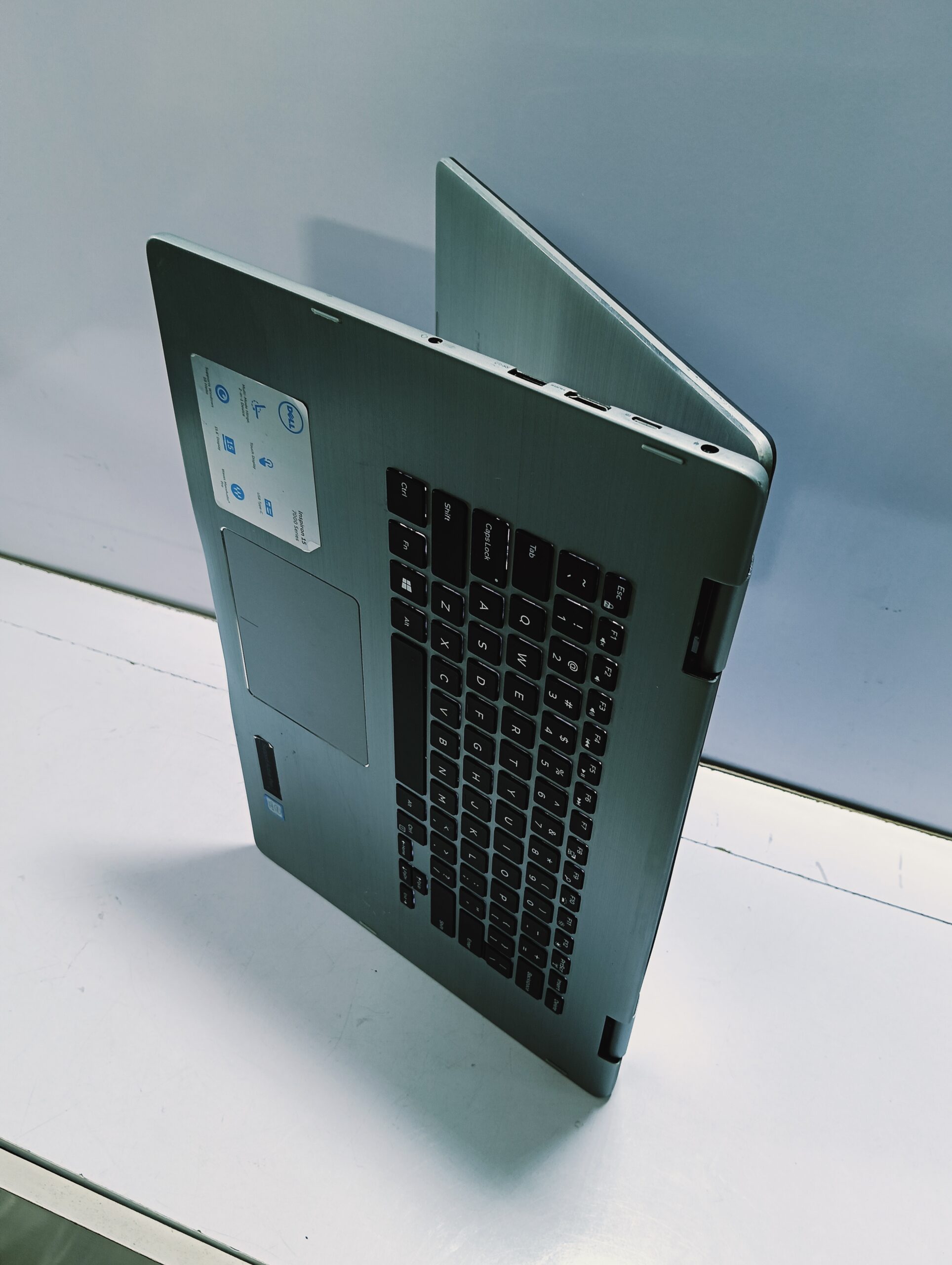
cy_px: 632
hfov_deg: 51.5
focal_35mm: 27
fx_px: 987
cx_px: 476
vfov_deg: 65.2
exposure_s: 1/33.3
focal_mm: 3.98
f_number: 1.8
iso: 80
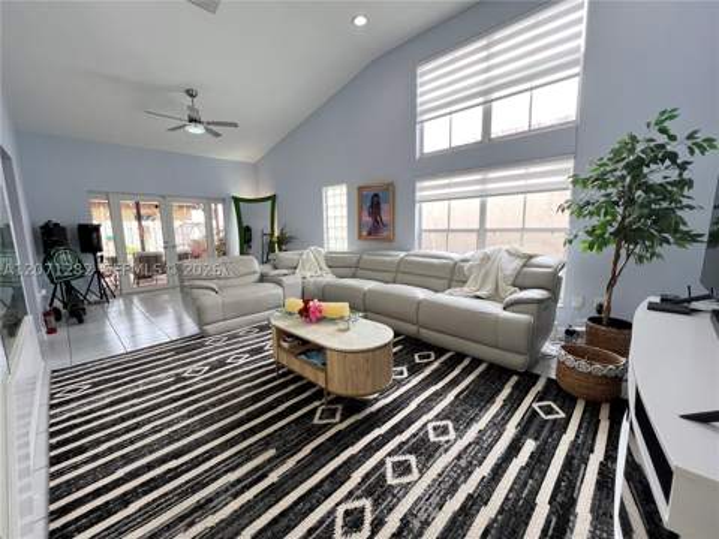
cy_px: 270
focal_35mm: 13
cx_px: 360
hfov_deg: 106.2
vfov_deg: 89.9
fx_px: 270
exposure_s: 1/60
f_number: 1.8
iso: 200
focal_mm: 1.57
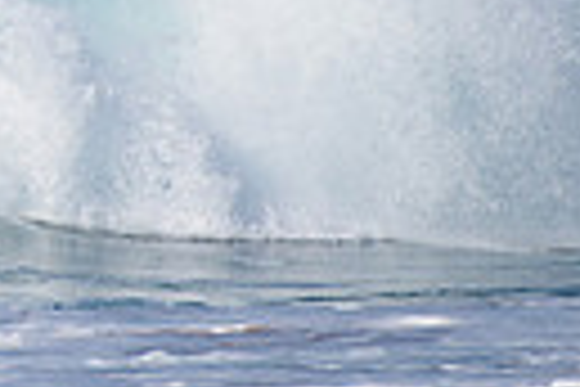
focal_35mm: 2243
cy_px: -79
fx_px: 36134
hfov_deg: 0.9
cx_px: -584
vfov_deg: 0.6
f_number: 5.6
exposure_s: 1/1600
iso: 125
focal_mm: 500
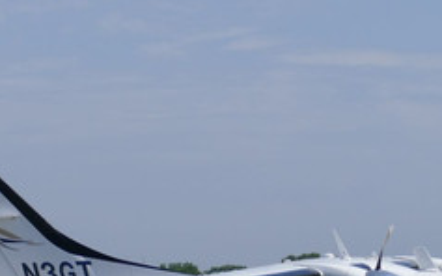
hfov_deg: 8.7
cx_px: 297
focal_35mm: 242
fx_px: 2914
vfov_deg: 5.4
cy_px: 264
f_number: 3.8
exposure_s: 1/2500
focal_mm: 32.24
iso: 125
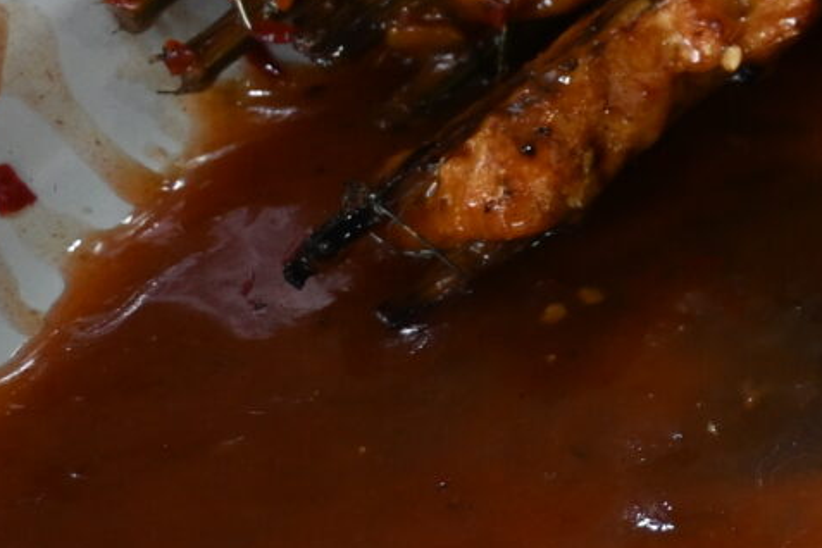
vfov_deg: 8.4
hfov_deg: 10.7
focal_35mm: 161
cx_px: 2020
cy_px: -249
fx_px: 3676
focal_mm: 20
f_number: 3.8
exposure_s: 1/250
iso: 400
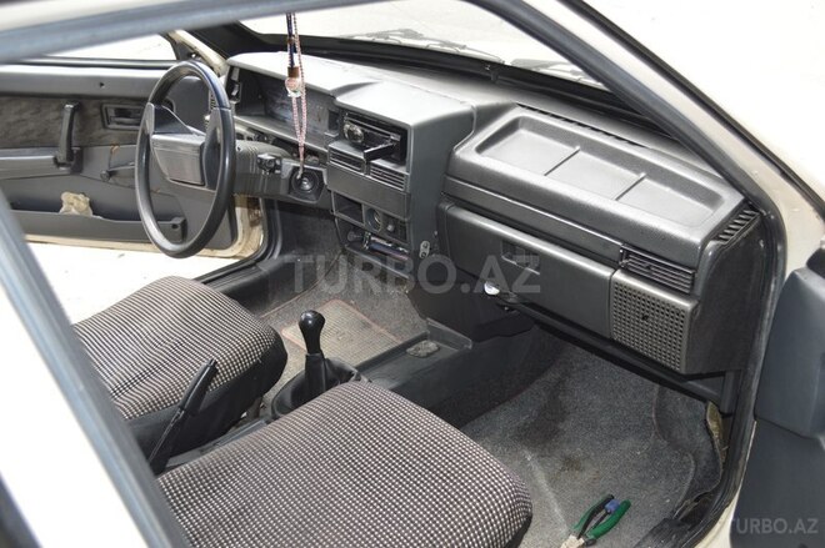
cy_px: 274
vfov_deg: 39.9
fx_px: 756
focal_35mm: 33
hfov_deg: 57.3
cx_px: 412
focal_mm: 22
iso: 110
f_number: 4
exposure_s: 1/125
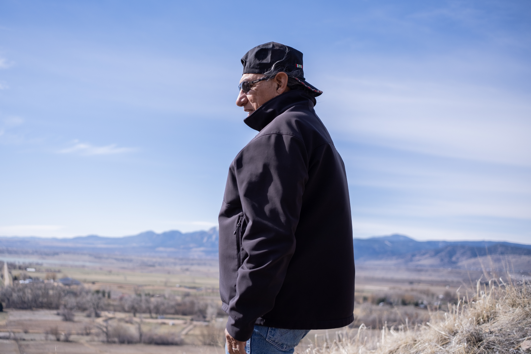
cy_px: 177
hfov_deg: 54.4
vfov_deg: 37.8
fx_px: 516
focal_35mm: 35
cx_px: 266
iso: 125
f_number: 2.2
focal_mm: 23
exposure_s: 1/3200
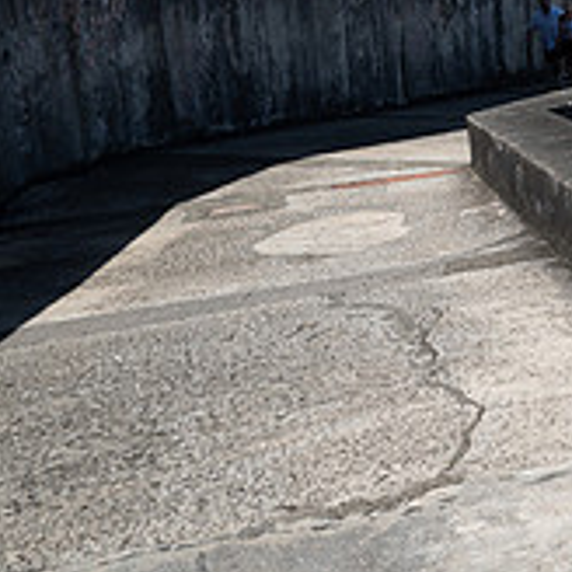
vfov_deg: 23.0
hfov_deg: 19.8
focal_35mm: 72
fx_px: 1346
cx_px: 924
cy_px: -9
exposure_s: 1/125
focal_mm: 24
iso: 100
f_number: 8
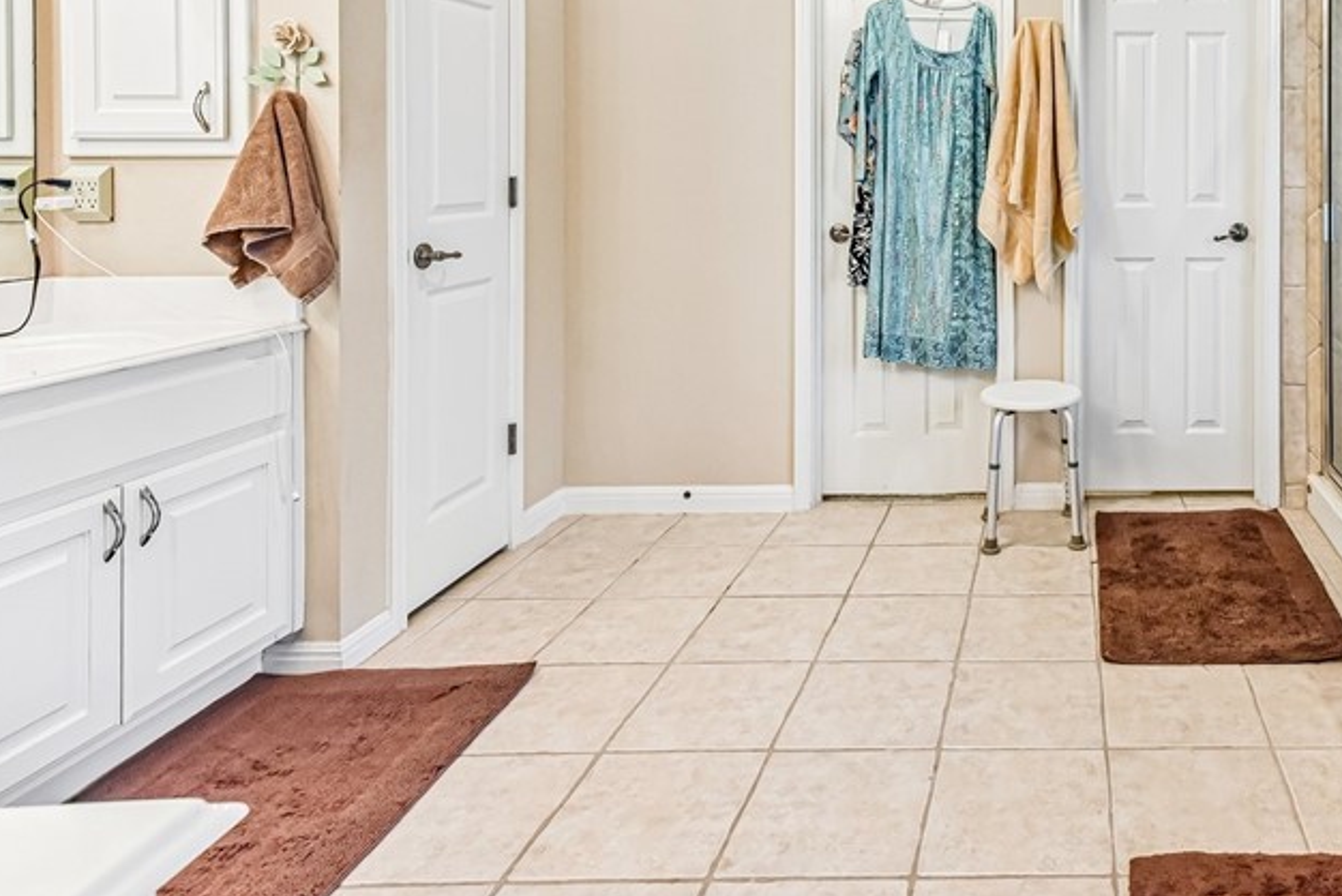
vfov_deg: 46.8
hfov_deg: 63.2
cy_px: 170
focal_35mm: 26
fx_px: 970
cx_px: 1080
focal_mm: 15
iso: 800
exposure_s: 1/15
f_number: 8
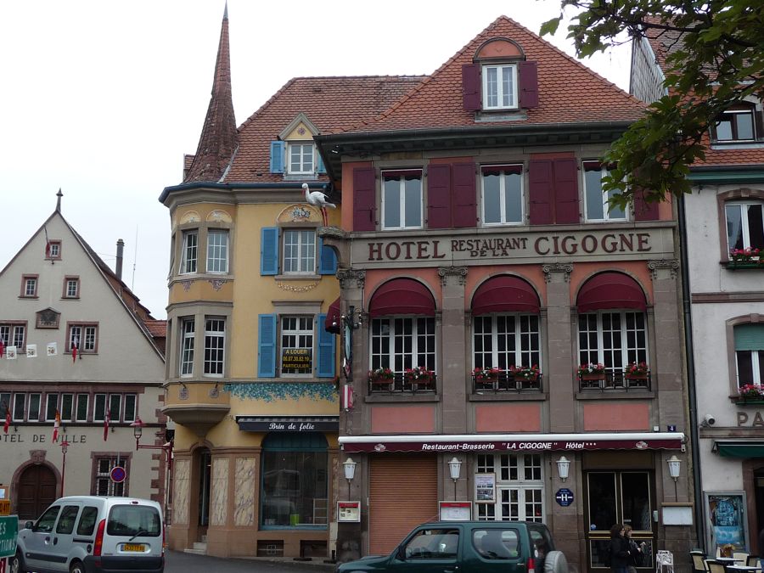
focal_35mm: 46
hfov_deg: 41.2
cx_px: 382
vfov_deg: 31.5
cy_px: 286
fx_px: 1015
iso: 100
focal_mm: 5.6
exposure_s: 1/250
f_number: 3.6
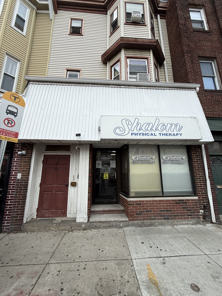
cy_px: 148
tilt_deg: +11.0
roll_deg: +0.0
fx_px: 120
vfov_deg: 102.1
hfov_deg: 85.7
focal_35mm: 14
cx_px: 111
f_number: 2.2
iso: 50
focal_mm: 2.22
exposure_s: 1/942
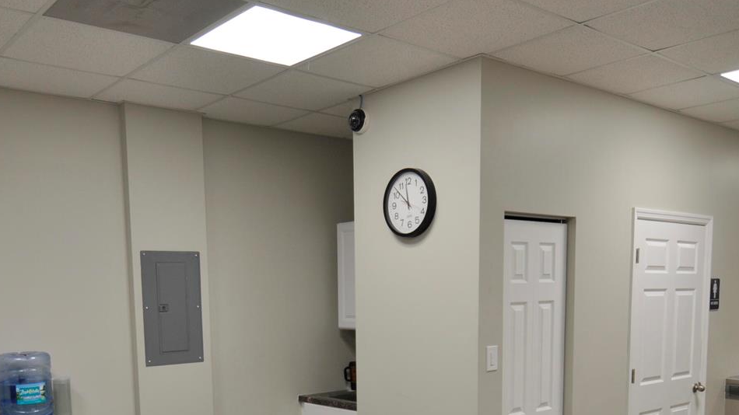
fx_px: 725
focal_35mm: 37
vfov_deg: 30.6
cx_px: 340
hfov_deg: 54.0
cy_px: 371
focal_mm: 14
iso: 200
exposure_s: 1/40
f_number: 3.2
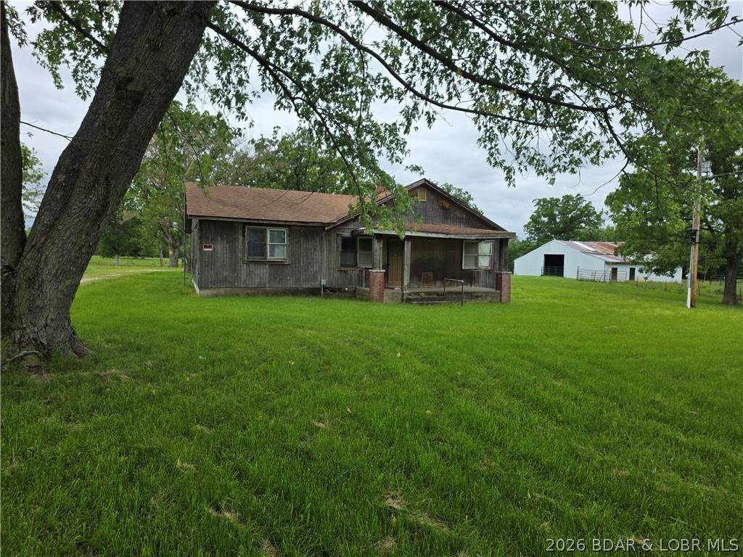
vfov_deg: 58.9
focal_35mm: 23
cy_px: 278
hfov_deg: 73.9
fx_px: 494
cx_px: 372
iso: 80
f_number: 1.7
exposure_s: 1/1593
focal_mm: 6.25
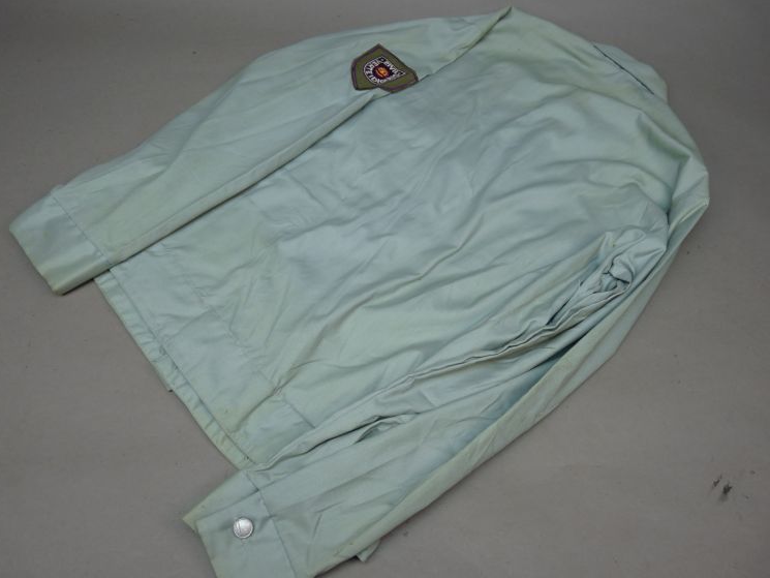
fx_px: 645
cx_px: 390
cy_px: 293
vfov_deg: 48.2
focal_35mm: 29
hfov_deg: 61.6
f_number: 2.8
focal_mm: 4.8
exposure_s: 1/60
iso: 100
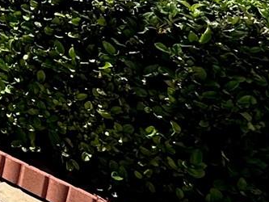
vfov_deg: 13.7
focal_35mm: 86
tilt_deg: +2.9
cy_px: -242
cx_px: -406
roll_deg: +1.5
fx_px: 669
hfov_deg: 14.0
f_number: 2.2
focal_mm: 2.22
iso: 50
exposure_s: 1/1147
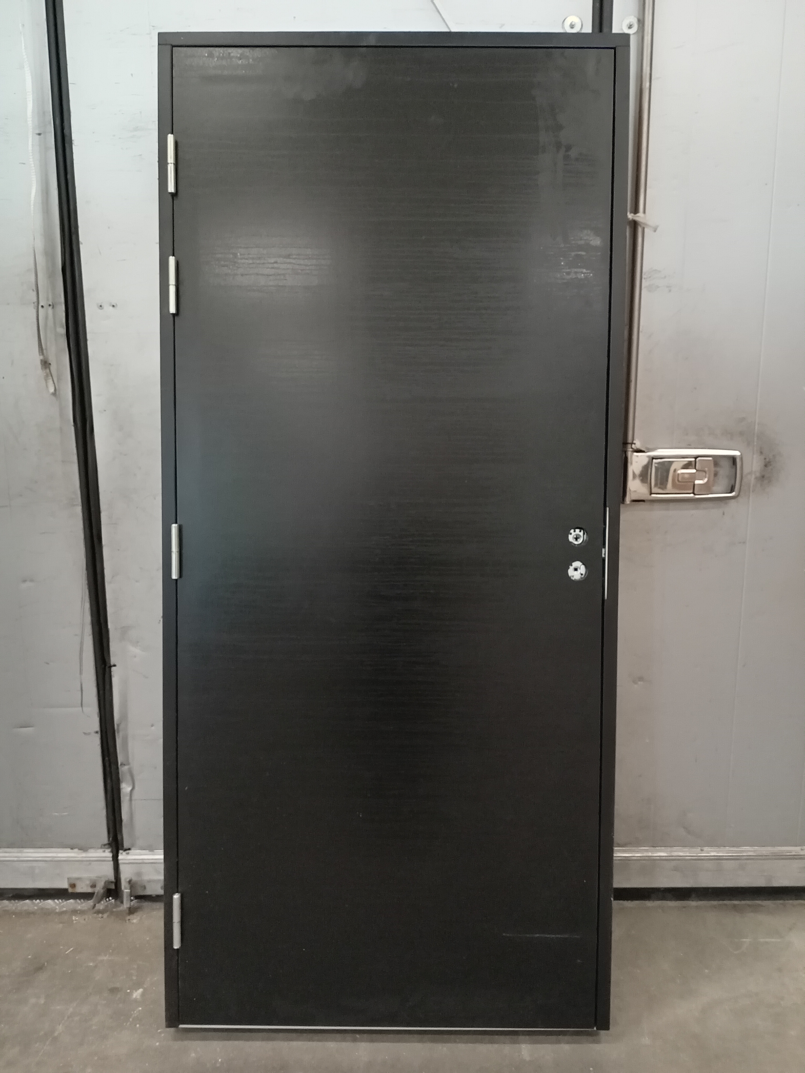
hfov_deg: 51.4
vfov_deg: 65.3
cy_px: 536
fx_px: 837
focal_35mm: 27
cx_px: 402
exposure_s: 1/20
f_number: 1.8
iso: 1675
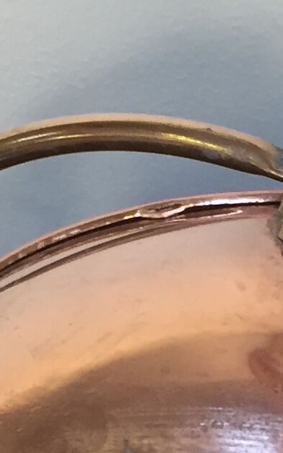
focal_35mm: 160
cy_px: 501
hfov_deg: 8.2
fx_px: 1974
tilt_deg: -20.0
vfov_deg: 12.8
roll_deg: -1.5
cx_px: 242
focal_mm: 4.15
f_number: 2.2
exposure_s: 1/33
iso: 100
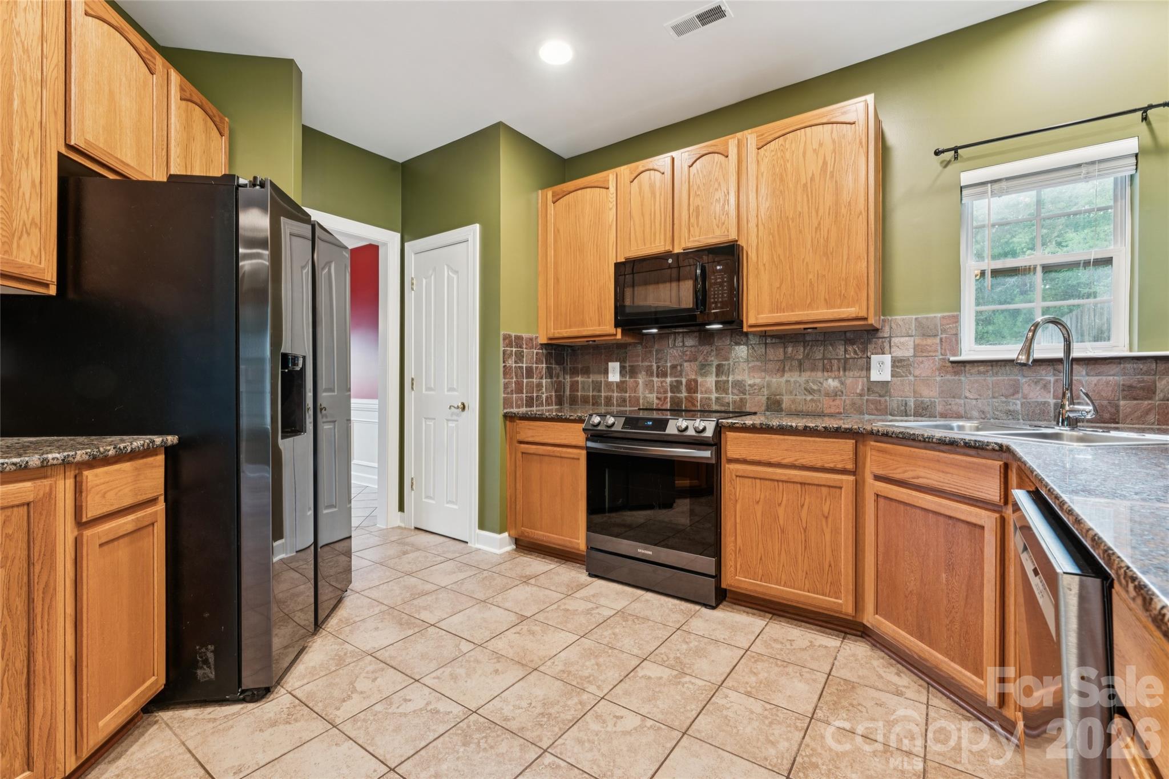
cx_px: 584
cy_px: 390
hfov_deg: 98.2
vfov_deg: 75.1
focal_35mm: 16
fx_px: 506
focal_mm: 15.6
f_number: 13
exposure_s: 1.6
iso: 100
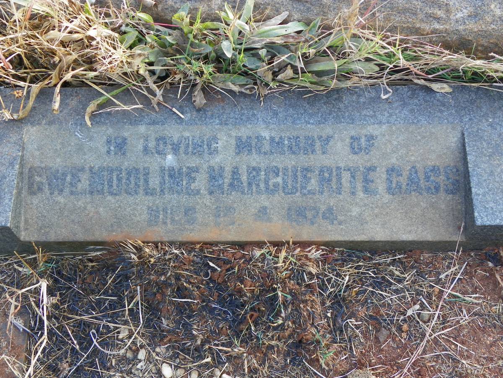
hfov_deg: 38.2
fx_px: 727
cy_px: 189
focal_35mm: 50
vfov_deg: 29.1
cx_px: 252
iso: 64
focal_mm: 8.9
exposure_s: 1/40
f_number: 3.5
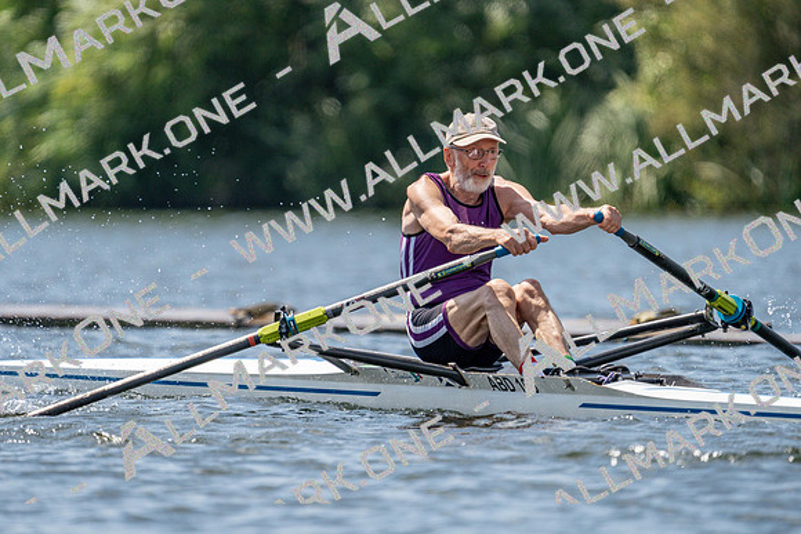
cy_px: 267
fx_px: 13352
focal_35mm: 600
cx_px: 400
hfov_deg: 3.4
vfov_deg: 2.3
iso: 400
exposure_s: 1/2000
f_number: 6.3
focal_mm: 600
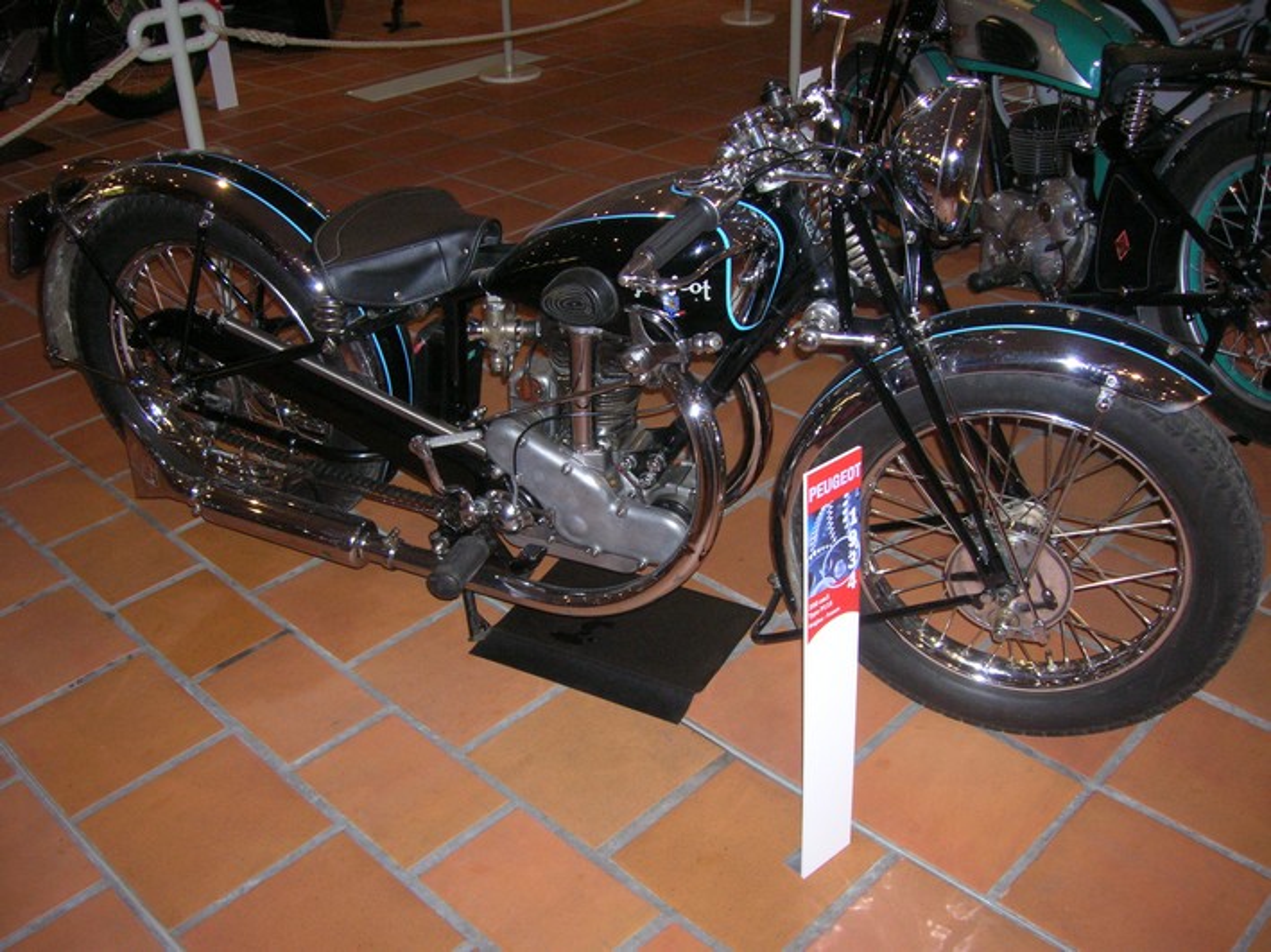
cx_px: 636
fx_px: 1248
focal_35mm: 34
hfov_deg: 54.0
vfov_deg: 41.8
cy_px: 476
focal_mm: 5.7
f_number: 2.9
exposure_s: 1/60.1
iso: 150
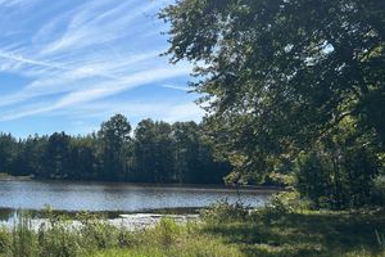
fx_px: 481
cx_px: 65
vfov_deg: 29.8
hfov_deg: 41.3
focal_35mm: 45
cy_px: 146
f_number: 1.5
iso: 50
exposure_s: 1/7463
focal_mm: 5.7
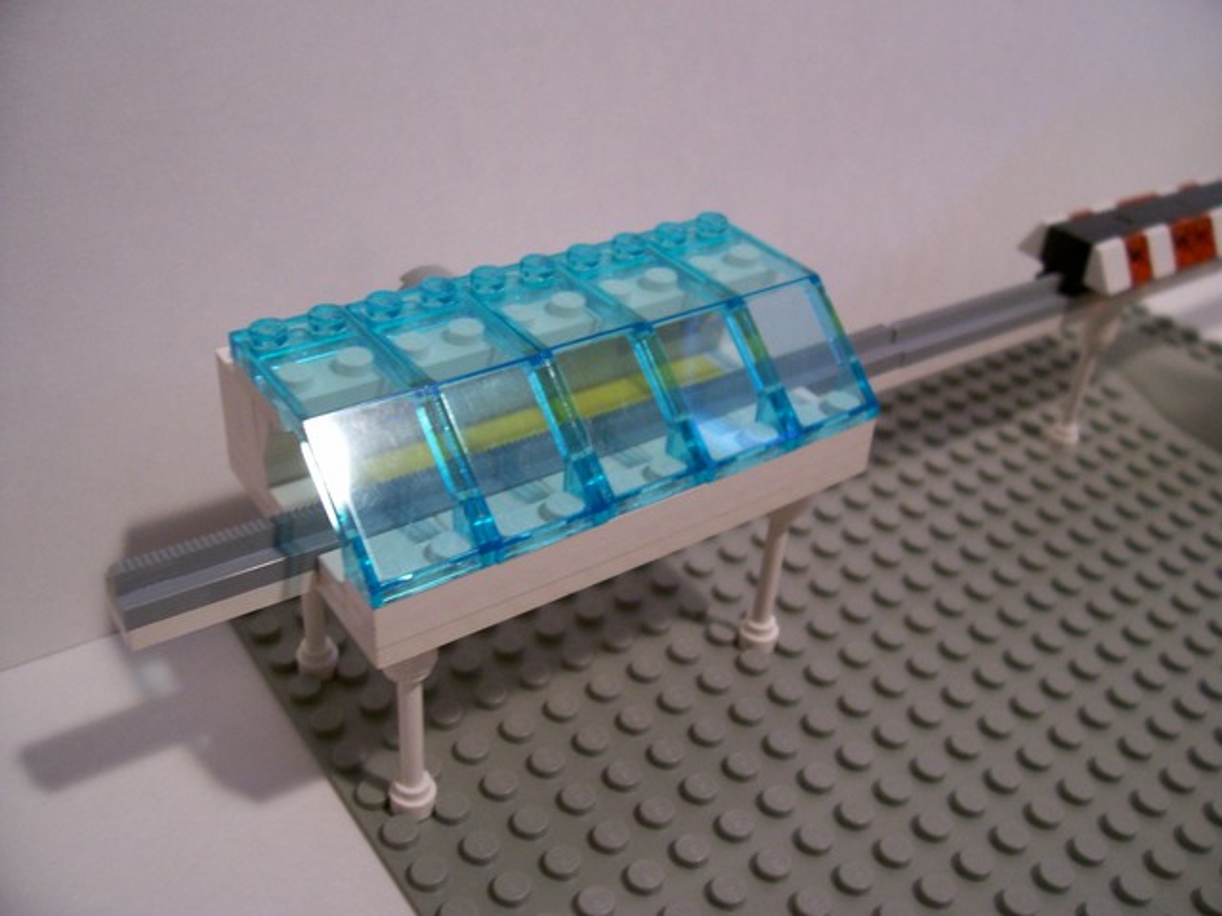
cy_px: 458
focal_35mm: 34
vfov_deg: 41.8
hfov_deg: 54.0
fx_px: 1200
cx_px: 611
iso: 160
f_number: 2.7
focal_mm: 5.6
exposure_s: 1/8
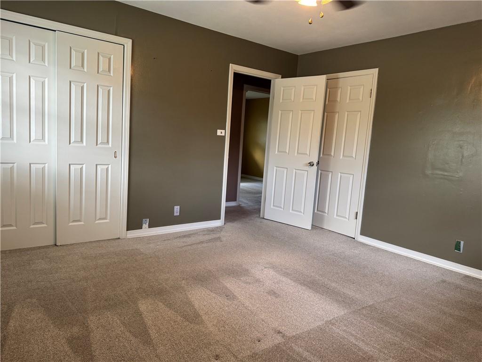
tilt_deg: -7.7
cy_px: 181
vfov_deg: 56.8
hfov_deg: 71.6
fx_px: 334
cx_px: 241
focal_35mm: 24
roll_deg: -4.0
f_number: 1.78
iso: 200
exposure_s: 1/60
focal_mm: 6.76
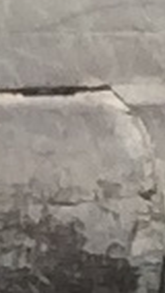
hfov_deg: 3.2
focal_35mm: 304
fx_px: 2362
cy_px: -380
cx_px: -1103
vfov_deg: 6.8
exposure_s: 1/2469
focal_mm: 2.15
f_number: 2.4
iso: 50
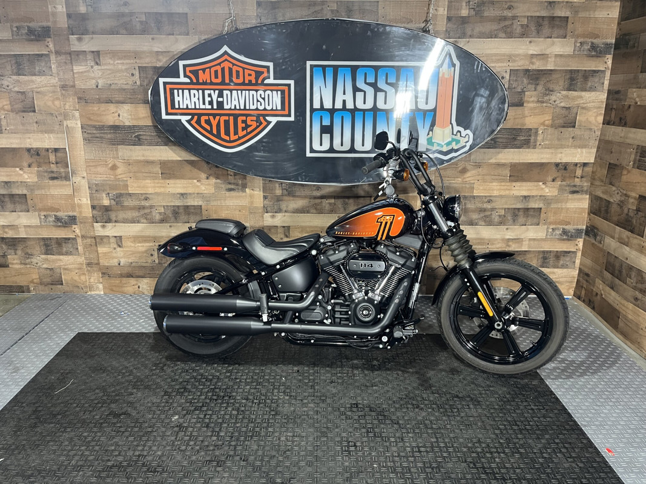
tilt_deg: -16.6
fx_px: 485
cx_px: 323
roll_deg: +0.2
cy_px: 242
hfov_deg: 67.3
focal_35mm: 26
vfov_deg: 53.1
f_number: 1.6
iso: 160
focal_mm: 5.1
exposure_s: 1/60
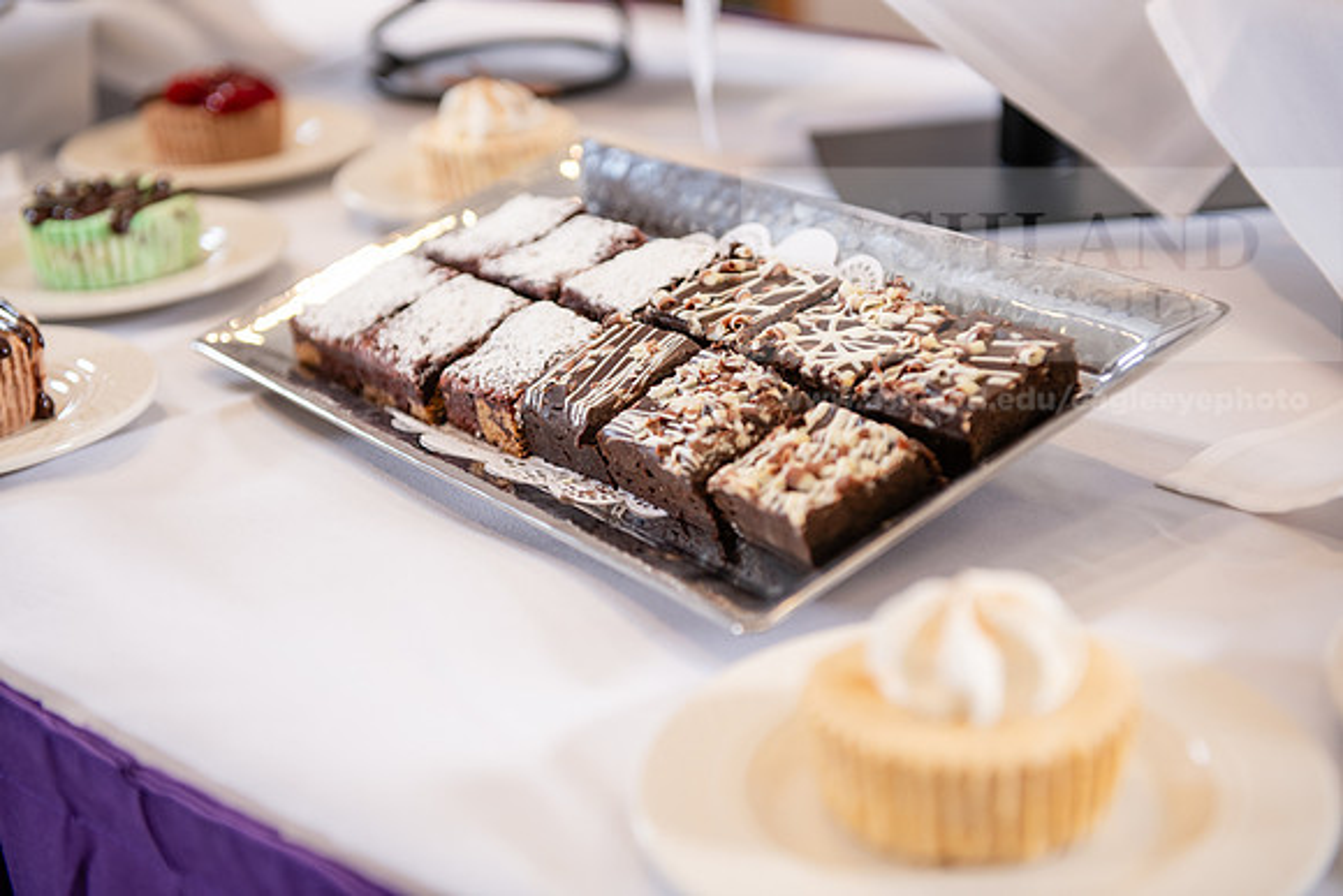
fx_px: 2164
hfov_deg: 34.5
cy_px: 448
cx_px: 672
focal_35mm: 58
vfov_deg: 23.4
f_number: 3.2
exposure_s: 1/160
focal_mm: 58
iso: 400
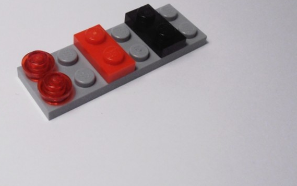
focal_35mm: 62
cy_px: 54
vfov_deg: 20.9
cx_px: 93
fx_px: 502
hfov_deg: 32.6
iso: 80
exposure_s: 1/200
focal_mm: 6.61
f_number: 3.9
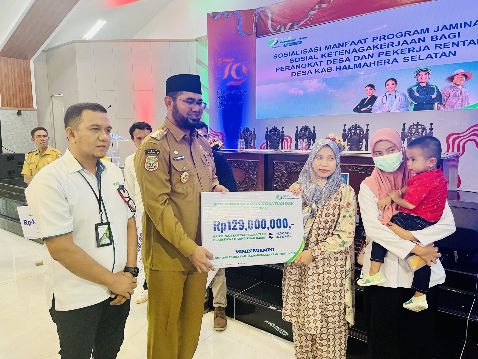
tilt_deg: -7.1
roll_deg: +0.3
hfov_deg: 67.3
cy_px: 180
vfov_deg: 53.1
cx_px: 239
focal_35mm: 26
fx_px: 359
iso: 100
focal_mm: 5.1
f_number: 1.6
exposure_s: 1/50
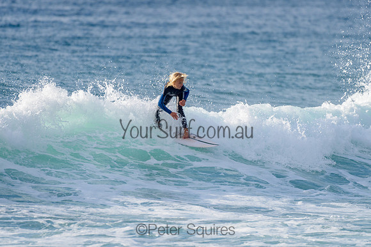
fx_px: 6321
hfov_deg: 3.4
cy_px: 109
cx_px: 182
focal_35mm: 613
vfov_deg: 2.2
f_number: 5.6
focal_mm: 500
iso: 220
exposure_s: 1/2000
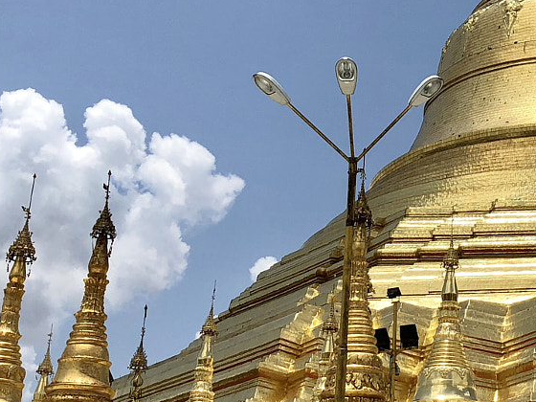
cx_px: 555
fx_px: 1239
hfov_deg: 23.3
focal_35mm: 80
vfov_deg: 18.4
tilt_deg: +22.9
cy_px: 141
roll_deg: -0.1
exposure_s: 1/4367
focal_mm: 4
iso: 25
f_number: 1.8
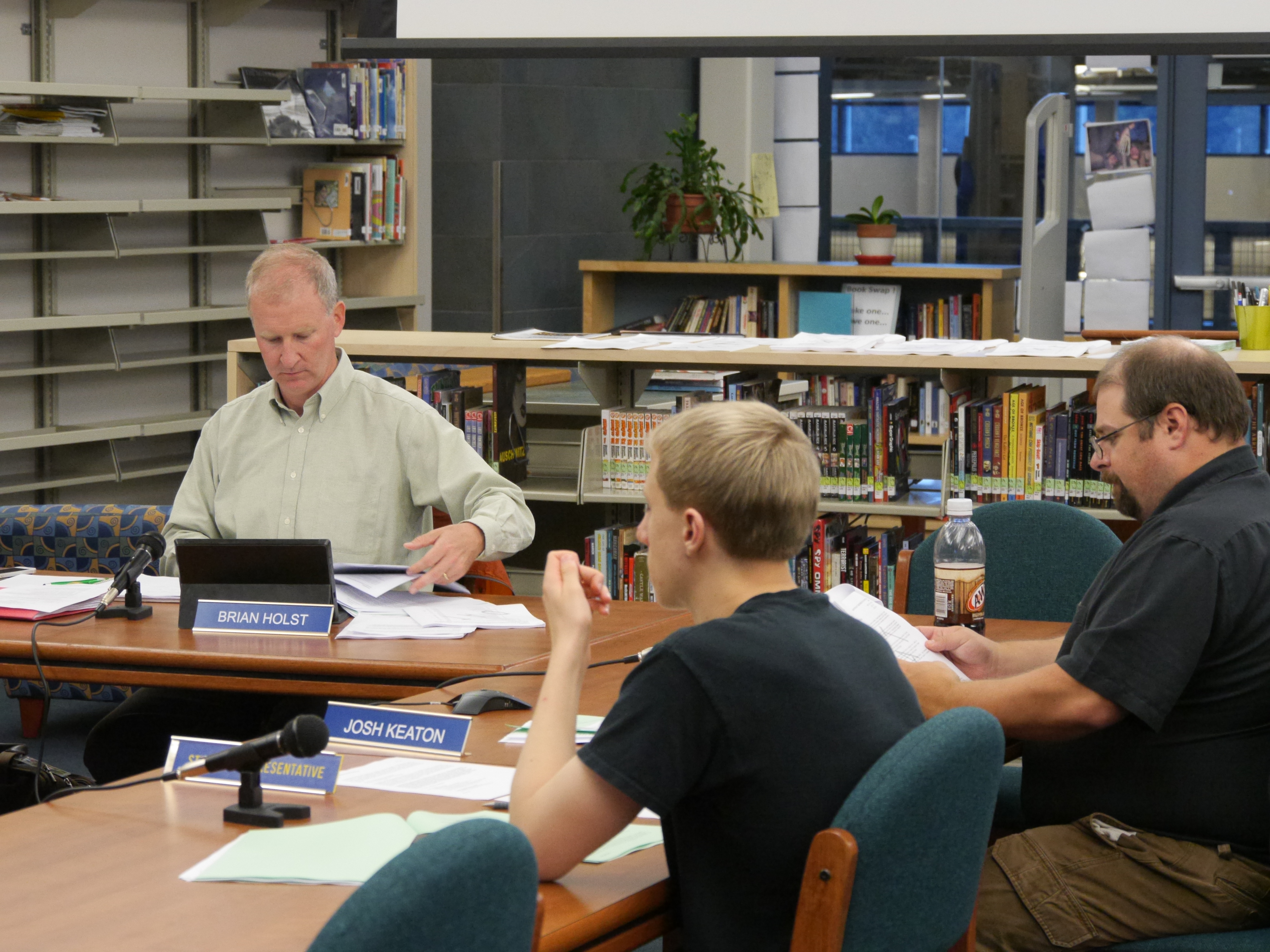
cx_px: 635
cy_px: 476
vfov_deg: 16.1
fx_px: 3375
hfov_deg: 21.3
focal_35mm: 92
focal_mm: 46
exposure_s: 1/100
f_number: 4.9
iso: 2500
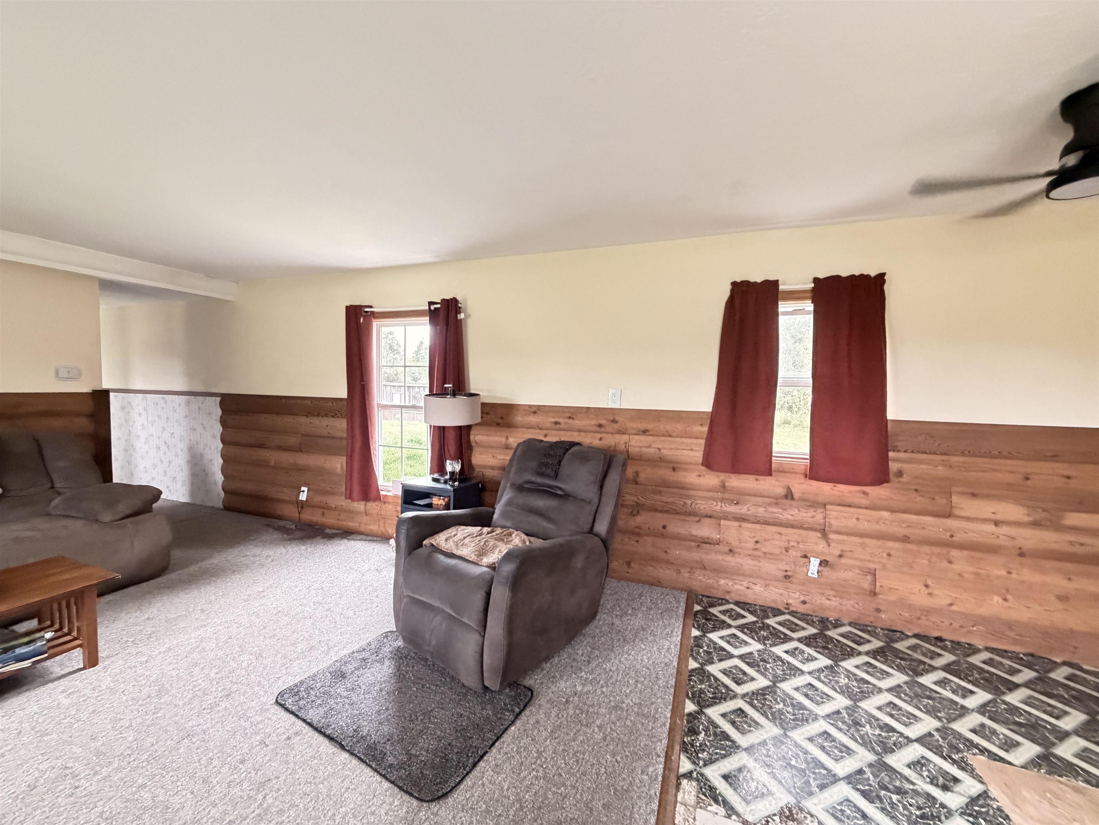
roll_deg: -0.2
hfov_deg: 102.1
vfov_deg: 85.7
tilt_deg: -3.0
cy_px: 412
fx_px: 444
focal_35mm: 14
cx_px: 550
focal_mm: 2.22
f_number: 2.2
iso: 800
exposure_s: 1/60
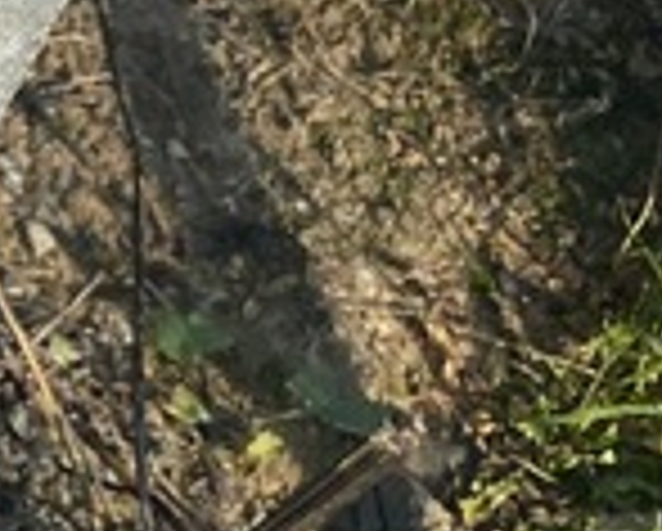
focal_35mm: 138
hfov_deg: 11.1
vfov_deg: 10.9
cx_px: -1067
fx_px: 2707
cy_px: -212
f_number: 1.8
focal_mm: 4.25
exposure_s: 1/4444
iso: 32
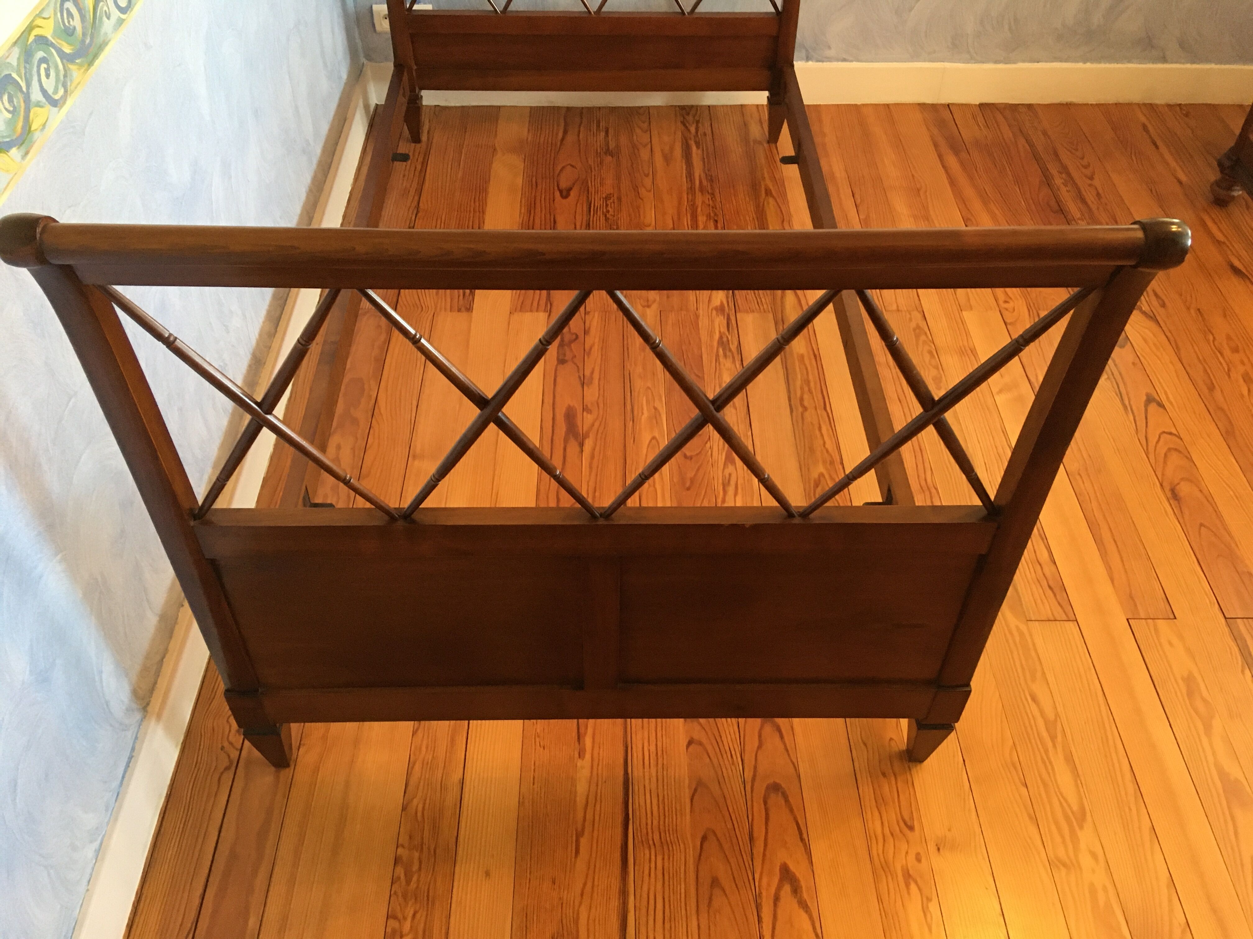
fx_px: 1050
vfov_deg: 48.2
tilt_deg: -47.0
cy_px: 470
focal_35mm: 29
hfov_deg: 61.7
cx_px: 626
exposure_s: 1/25
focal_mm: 4.15
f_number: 2.2
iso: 200
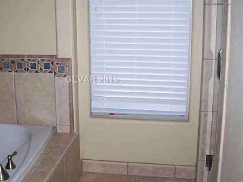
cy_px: 79
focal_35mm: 50
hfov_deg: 38.0
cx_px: 92
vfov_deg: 29.1
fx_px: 351
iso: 80
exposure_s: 1/64
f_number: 2.7
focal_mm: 5.6
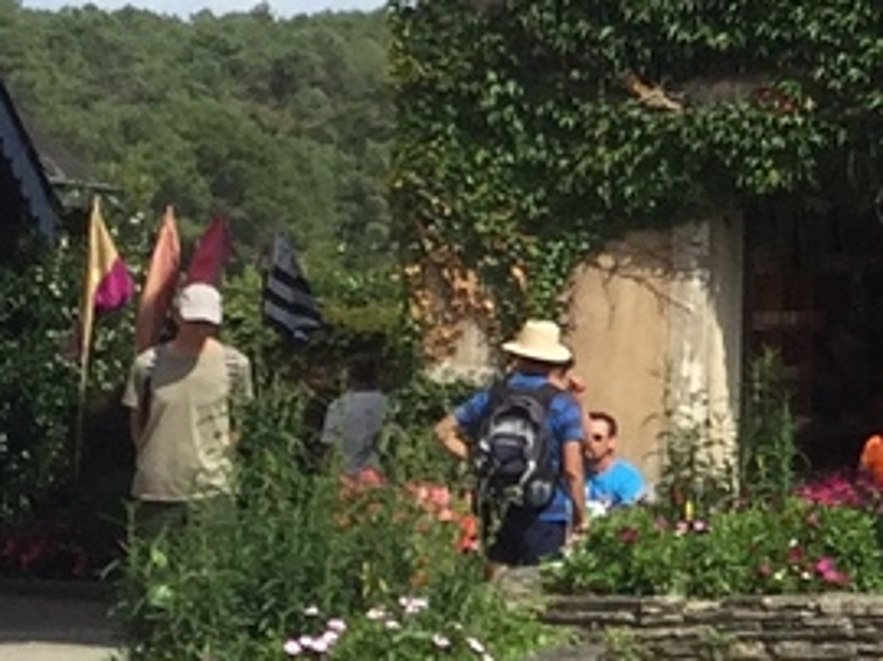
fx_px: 4384
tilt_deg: +4.6
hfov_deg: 10.3
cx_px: 1952
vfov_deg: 8.6
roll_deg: -1.1
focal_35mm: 172
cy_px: 29
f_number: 2.2
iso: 32
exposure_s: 1/1721
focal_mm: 4.15
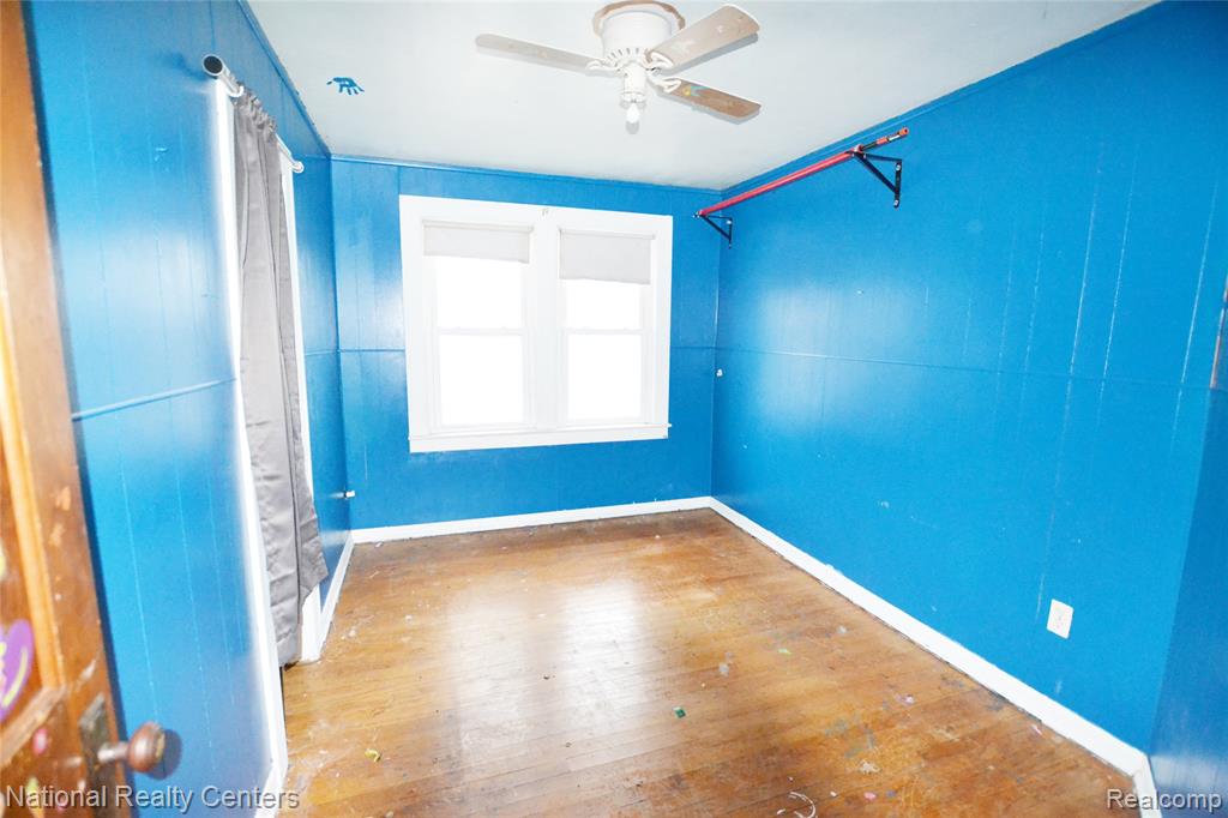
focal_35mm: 15
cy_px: 409
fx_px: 511
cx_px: 614
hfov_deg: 100.4
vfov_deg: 77.3
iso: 3200
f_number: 3.5
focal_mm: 10
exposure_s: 1/60
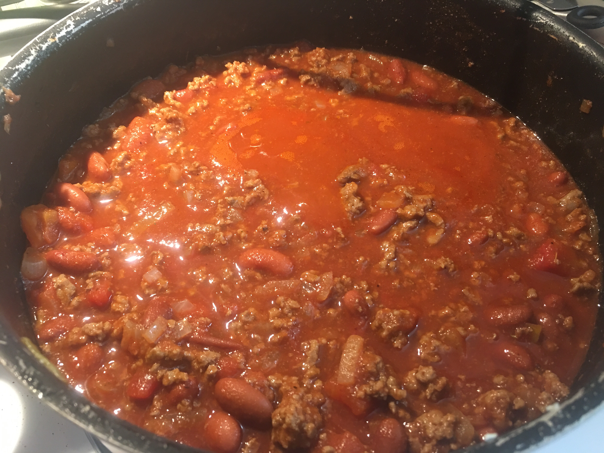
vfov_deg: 48.2
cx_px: 302
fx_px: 506
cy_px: 226
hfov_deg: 61.7
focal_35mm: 29
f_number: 2.2
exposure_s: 1/15
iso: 80
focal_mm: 4.15
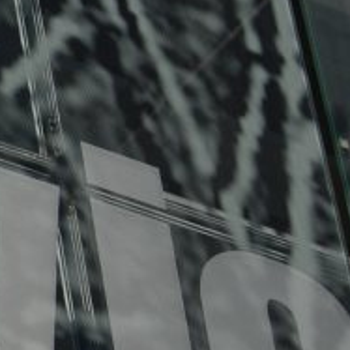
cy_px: 127
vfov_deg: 5.7
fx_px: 3523
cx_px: -275
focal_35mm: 308
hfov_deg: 5.6
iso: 100
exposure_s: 1/500
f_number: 11
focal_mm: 50
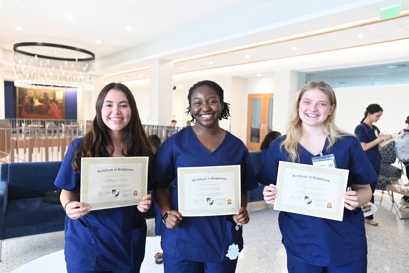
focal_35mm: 26
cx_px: 204
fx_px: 295
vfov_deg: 49.6
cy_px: 136
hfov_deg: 69.4
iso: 3200
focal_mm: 26
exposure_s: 1/100
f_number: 5
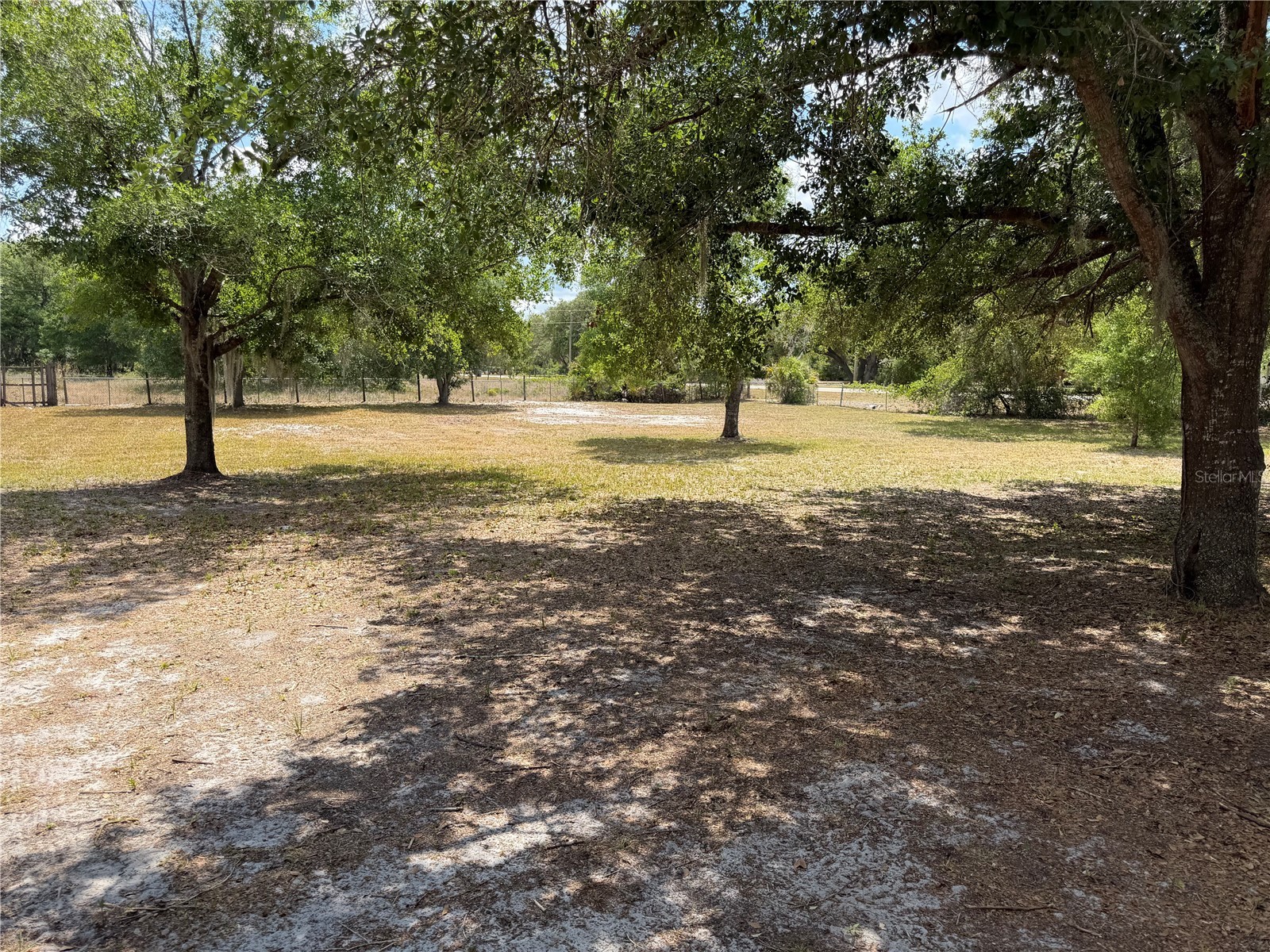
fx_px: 881
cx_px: 635
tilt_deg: -7.8
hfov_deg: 71.6
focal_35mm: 24
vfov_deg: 56.8
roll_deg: -1.5
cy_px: 476
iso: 80
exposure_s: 1/2110
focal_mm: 6.76
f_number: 1.78
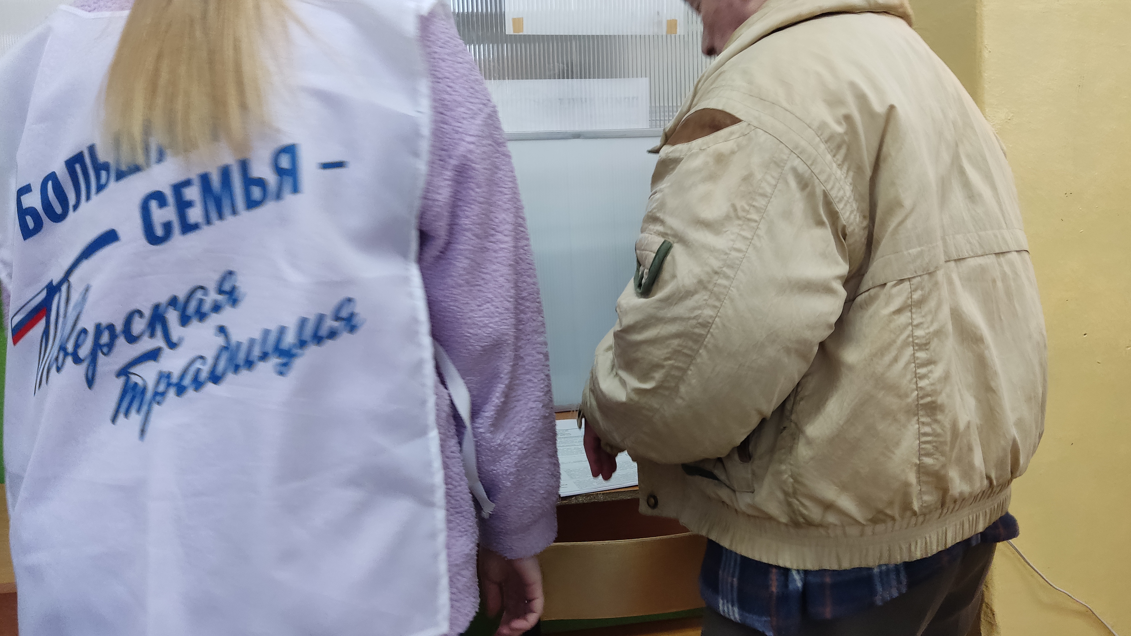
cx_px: 573
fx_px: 840
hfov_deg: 67.9
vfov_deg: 41.3
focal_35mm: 28
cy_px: 261
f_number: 1.79
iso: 391
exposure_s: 1/50
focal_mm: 4.71
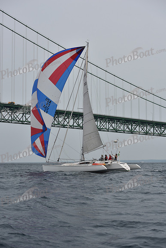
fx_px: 484
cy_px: 124
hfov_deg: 19.5
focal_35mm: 70
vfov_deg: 28.8
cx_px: 83
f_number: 6.3
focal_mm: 70
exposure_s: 1/1000
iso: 250
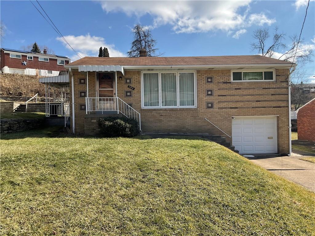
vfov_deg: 48.2
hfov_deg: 61.7
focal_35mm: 29
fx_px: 264
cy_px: 118
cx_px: 158
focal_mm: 3
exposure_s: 1/1577
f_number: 1.8
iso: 16
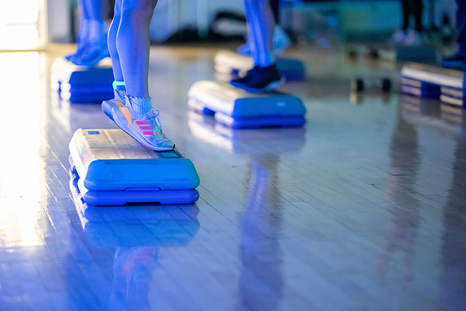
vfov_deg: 13.0
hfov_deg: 19.5
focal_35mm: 105
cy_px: 156
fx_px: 1359
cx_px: 233
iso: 12800
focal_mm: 105
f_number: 1.4
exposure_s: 1/125
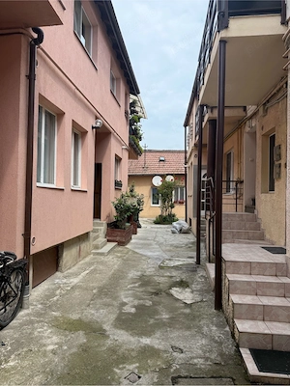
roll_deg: -1.6
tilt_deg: +1.4
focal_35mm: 24
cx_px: 145
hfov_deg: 56.8
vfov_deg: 71.6
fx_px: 268
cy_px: 193
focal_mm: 6.76
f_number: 1.78
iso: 100
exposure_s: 1/2611
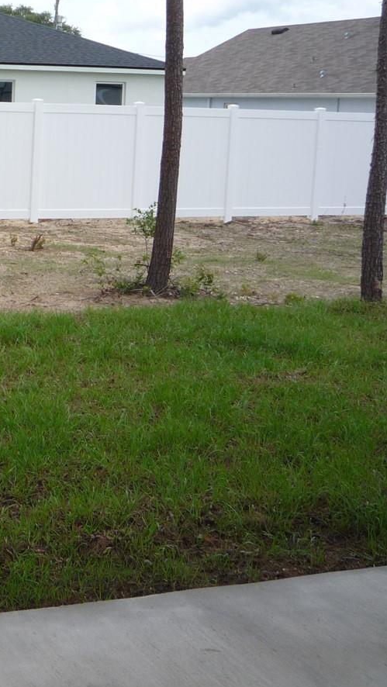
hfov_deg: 18.9
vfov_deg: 35.2
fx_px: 1075
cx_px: -118
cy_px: 245
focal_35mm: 59
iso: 100
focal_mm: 5.2
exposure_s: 1/400
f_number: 4.5
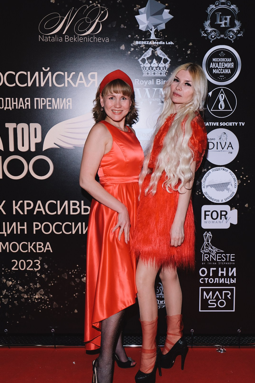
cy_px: 206
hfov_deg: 30.5
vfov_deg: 44.5
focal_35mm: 44
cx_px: 137
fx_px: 468
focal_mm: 26.5
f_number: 3.2
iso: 400
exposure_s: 1/160
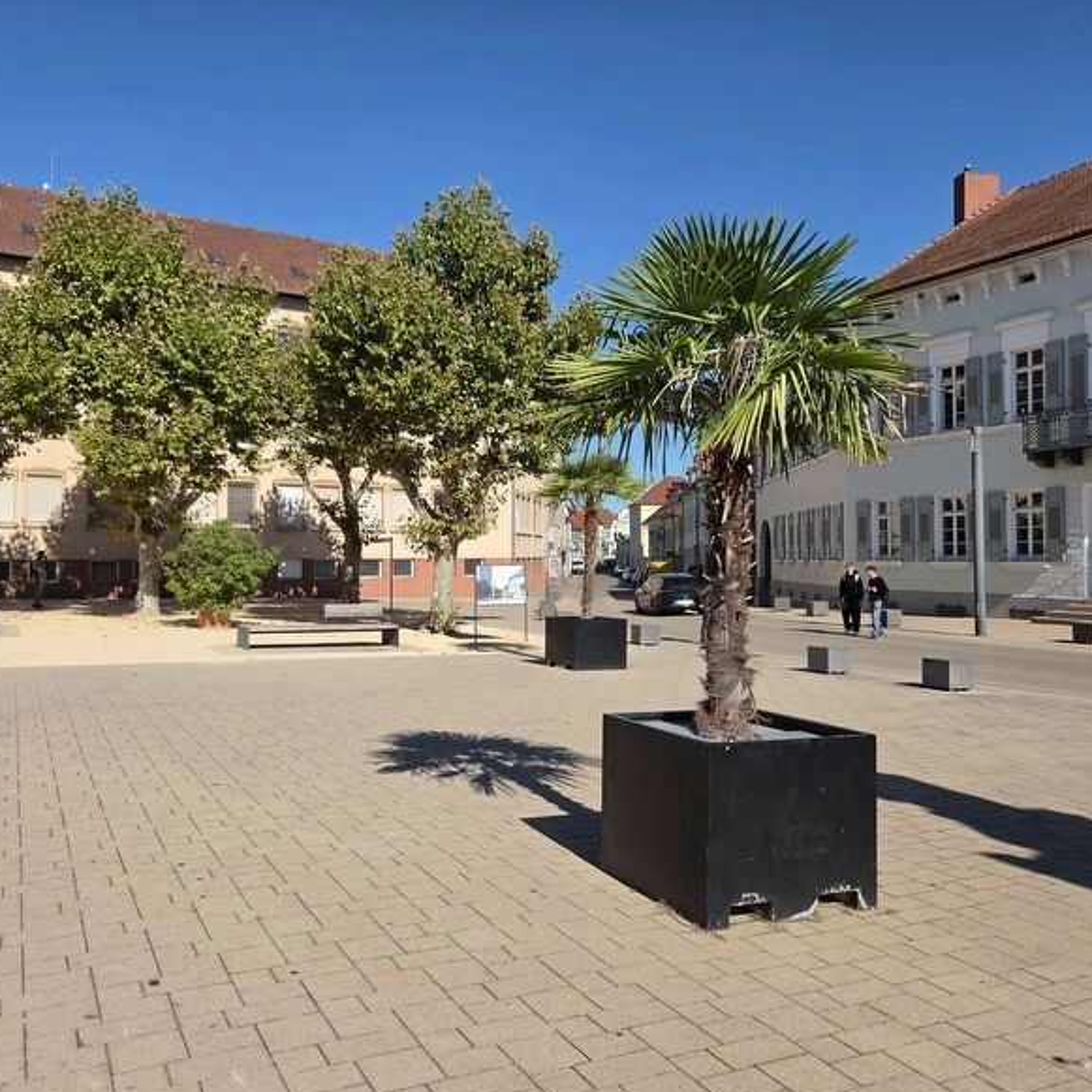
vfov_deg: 57.3
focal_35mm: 28
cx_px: 528
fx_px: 999
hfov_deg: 57.3
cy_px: 554
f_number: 1.8
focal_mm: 5.4
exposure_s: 1/5543
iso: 80
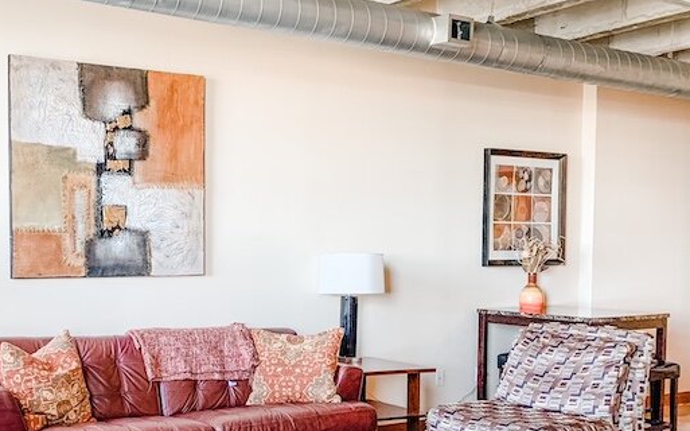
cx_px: 208
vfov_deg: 29.0
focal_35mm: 43
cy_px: 360
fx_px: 808
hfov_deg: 45.3
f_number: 1.8
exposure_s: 1/60
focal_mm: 4.25
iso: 125
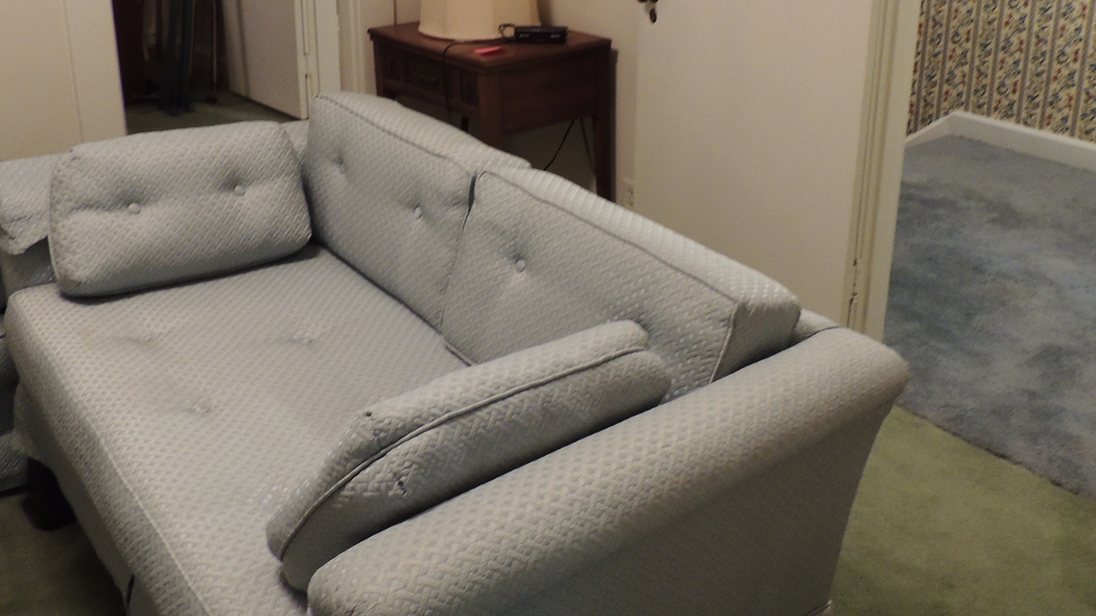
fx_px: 1017
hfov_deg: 56.6
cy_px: 167
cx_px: 591
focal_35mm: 35
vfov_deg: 33.2
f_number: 3
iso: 400
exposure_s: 1/20
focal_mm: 4.3
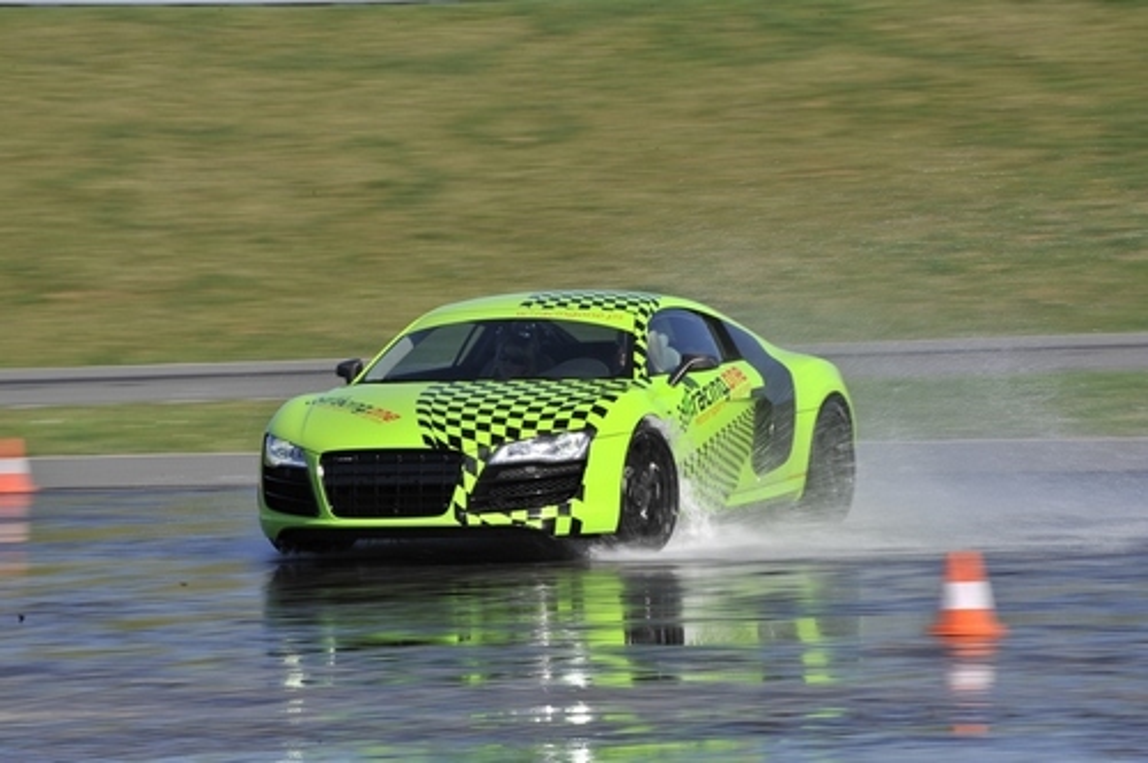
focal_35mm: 180
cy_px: 382
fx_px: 5732
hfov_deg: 11.4
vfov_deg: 7.6
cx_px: 574
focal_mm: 180
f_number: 20
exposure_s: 1/60
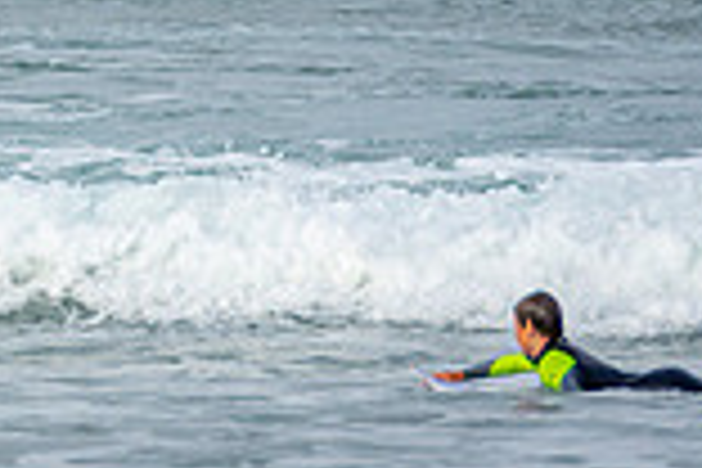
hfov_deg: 1.7
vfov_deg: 1.2
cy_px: -322
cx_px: -482
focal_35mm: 1191
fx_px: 23223
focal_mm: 200
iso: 200
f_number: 5
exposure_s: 1/1600
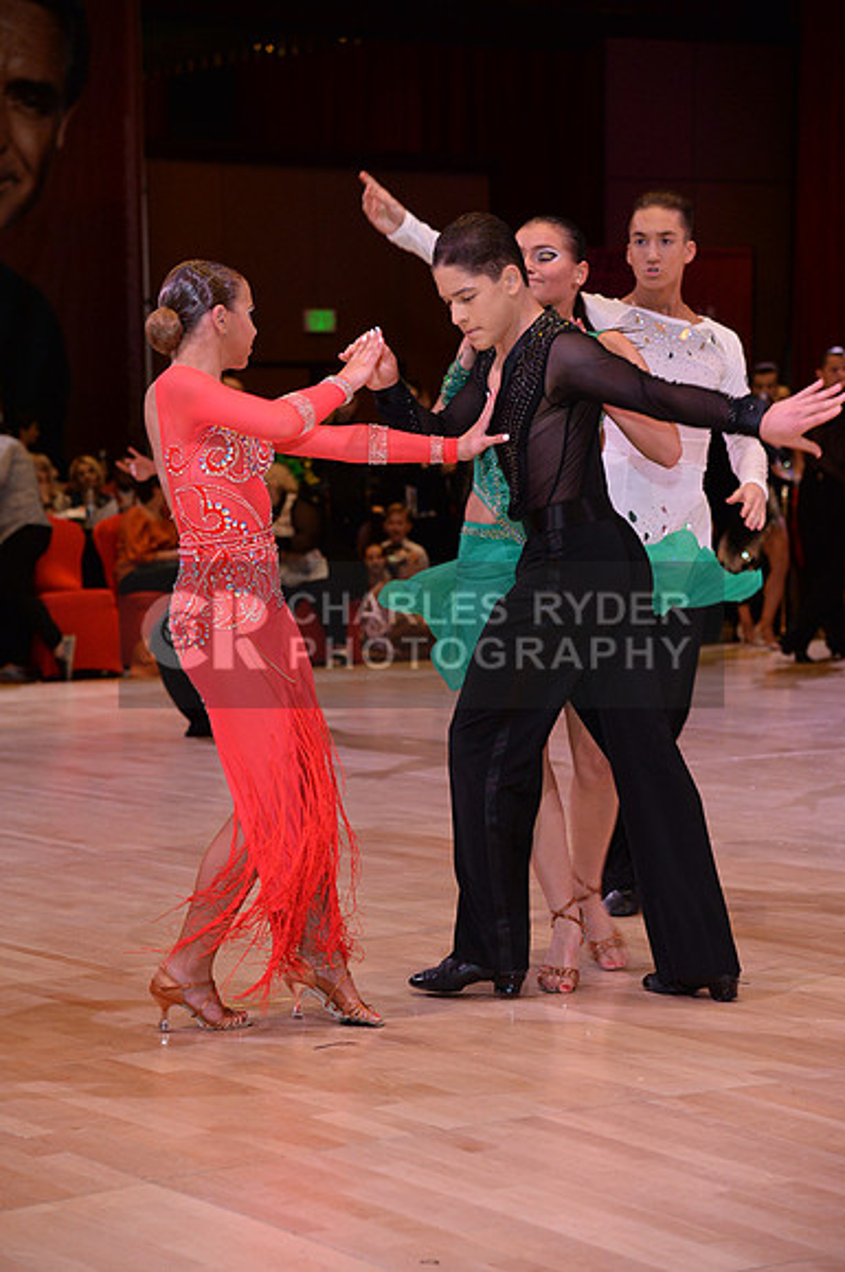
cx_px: 422
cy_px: 636
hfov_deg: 14.8
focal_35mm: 92
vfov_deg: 22.2
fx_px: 3249
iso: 2000
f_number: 5
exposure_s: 1/250
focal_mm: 92
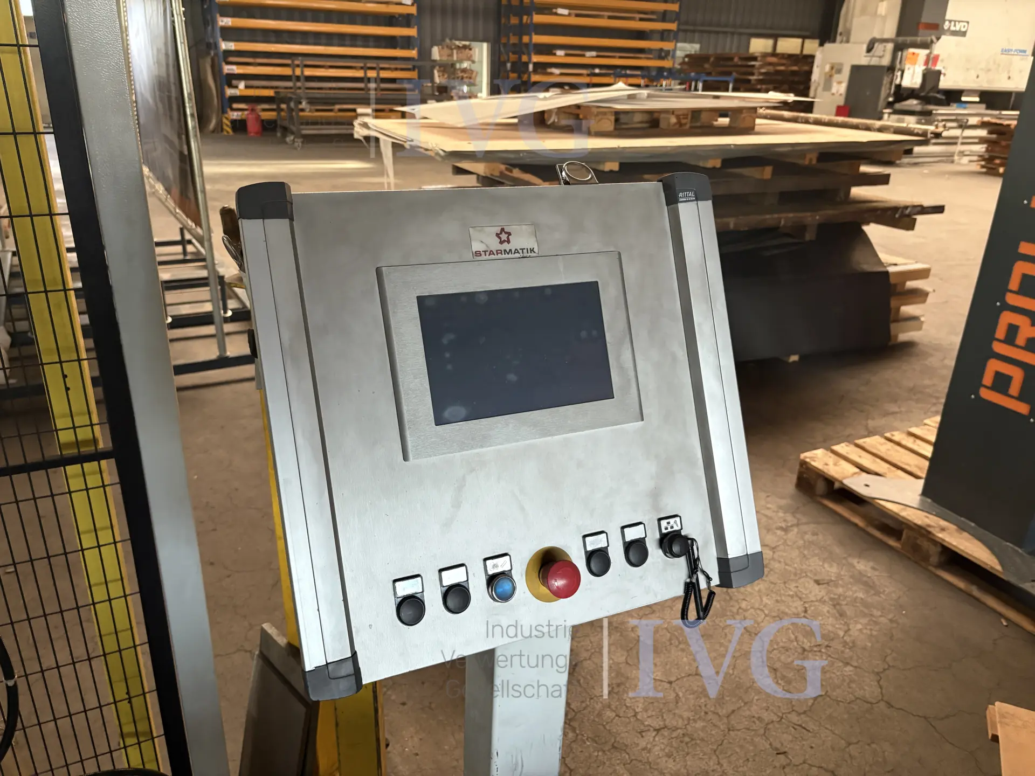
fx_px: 777
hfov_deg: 67.3
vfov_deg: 53.1
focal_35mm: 26
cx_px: 518
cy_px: 388
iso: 320
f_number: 1.6
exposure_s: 1/60
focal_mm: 5.96
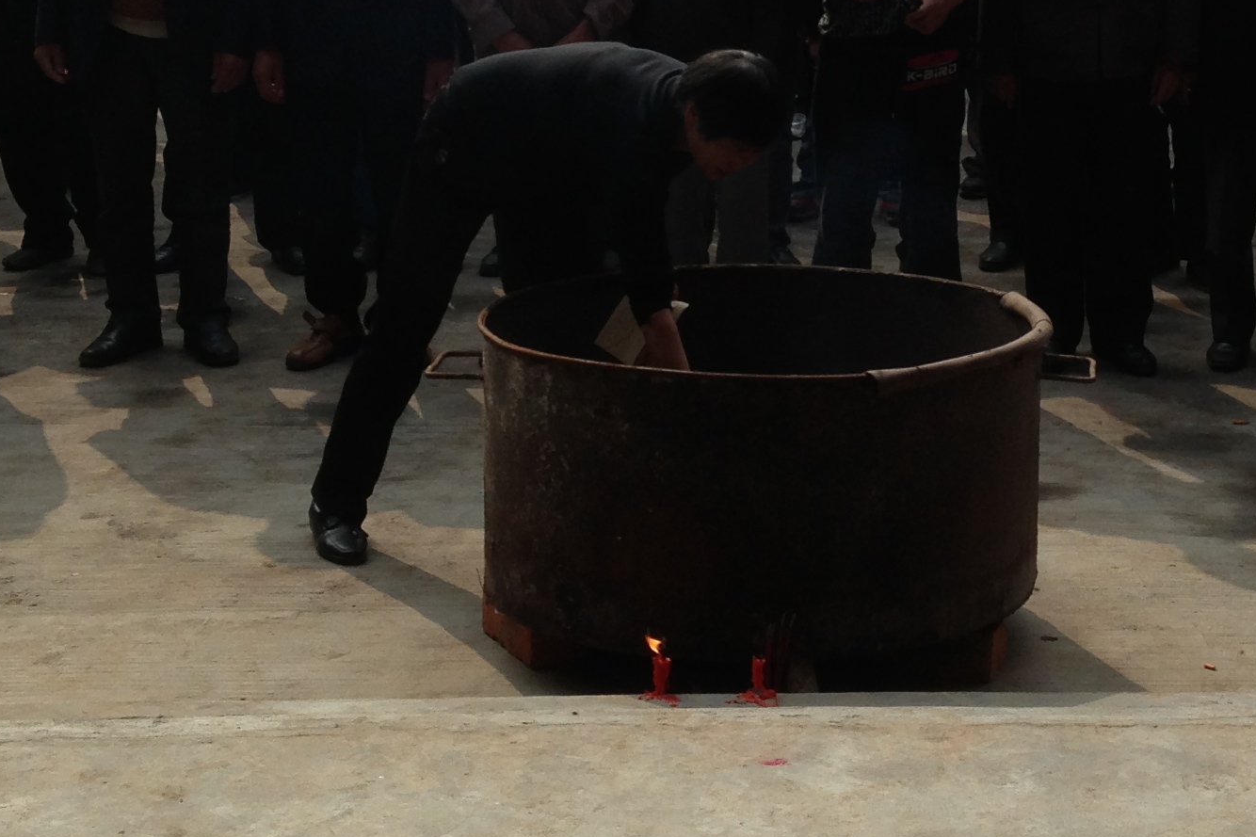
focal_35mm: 84
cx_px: 928
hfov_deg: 24.0
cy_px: -3
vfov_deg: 15.9
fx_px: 2930
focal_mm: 4.13
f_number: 2.4
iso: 50
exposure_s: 1/1335
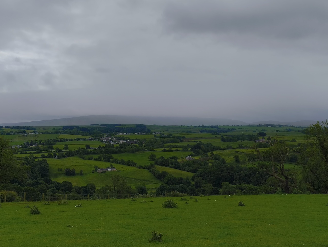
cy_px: 124
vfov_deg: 29.2
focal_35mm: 50
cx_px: 164
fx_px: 474
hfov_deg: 38.1
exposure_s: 1/7576
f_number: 1.87
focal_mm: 5.56
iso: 102
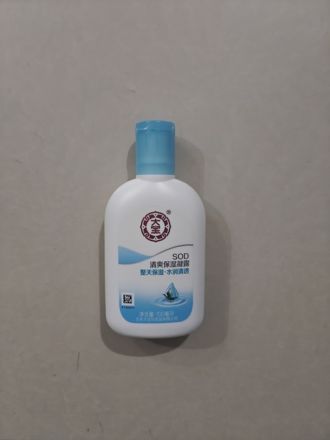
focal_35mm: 23
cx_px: 165
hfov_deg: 58.9
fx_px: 292
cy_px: 220
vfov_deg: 73.9
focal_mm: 6.06
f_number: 1.6
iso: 8000
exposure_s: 1/50
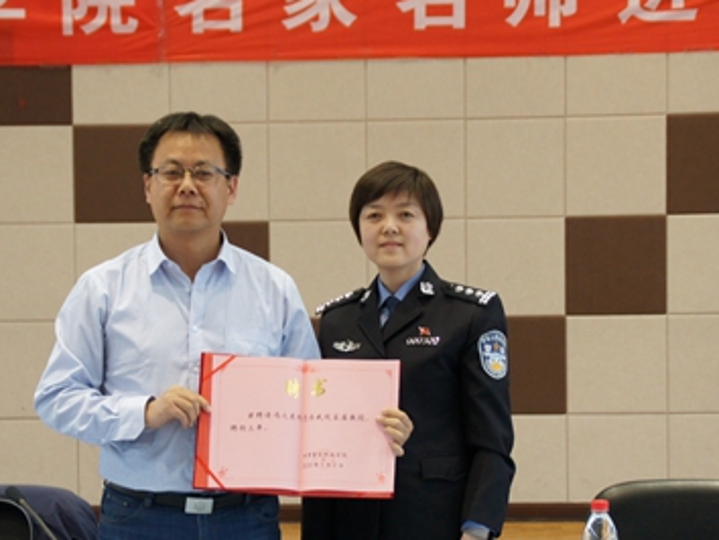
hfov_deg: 16.1
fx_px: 2536
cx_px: 299
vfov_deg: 12.1
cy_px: 364
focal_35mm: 122
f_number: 4.5
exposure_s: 1/80
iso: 1000
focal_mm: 50
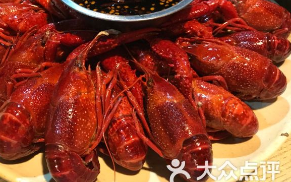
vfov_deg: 35.1
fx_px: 286
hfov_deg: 53.6
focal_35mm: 36
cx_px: 117
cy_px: 65
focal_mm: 3.99
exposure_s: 1/5
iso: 100
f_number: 1.8
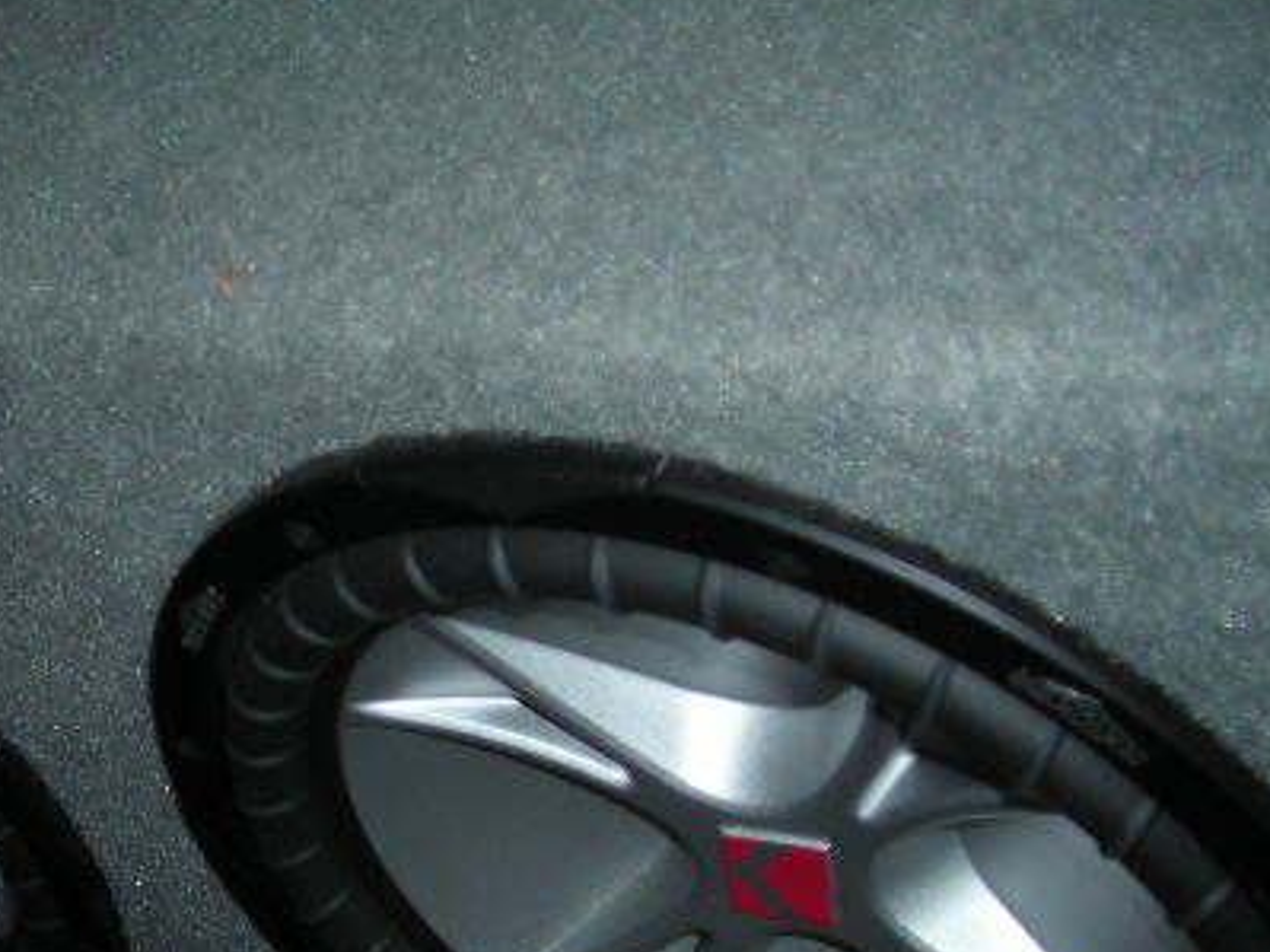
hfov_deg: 31.0
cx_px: 283
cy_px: 735
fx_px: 2237
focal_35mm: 61
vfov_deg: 23.7
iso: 50
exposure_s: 1/60.1
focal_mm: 6.3
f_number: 3.2
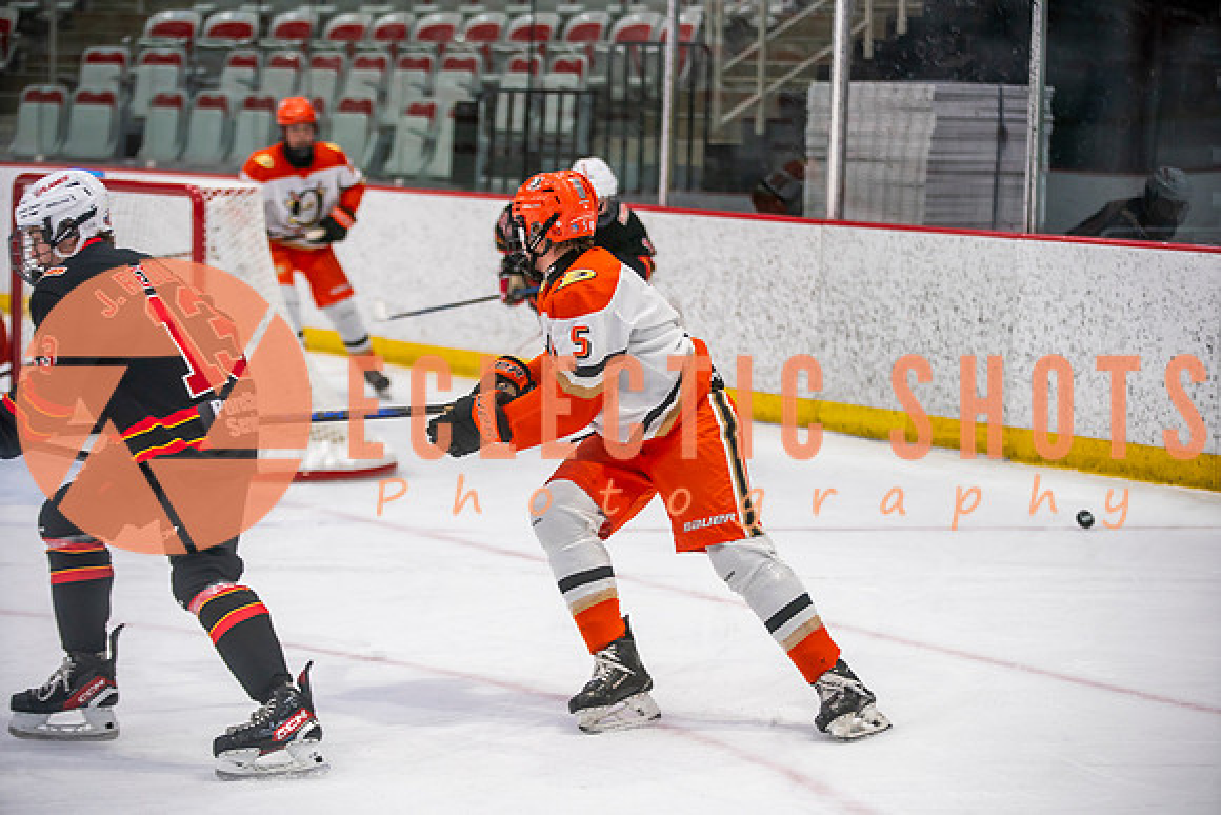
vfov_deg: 12.5
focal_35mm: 110
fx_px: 3732
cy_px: 408
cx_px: 610
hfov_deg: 18.6
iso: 1250
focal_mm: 110
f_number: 2.8
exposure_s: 1/640
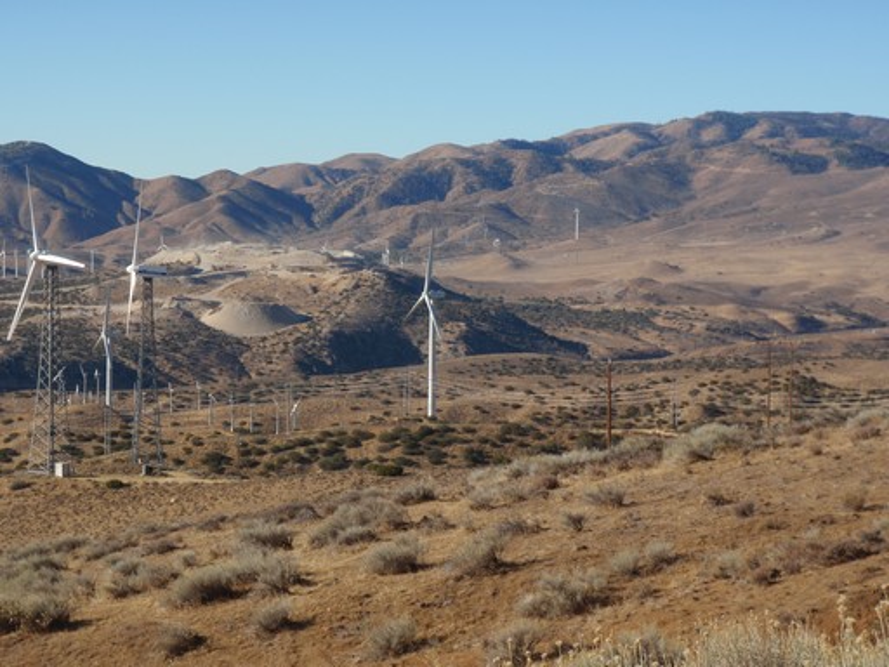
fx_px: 2620
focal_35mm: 102
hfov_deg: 19.3
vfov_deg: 14.5
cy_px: 334
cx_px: 444
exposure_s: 1/320
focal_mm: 18.2
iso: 64
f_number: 5.1
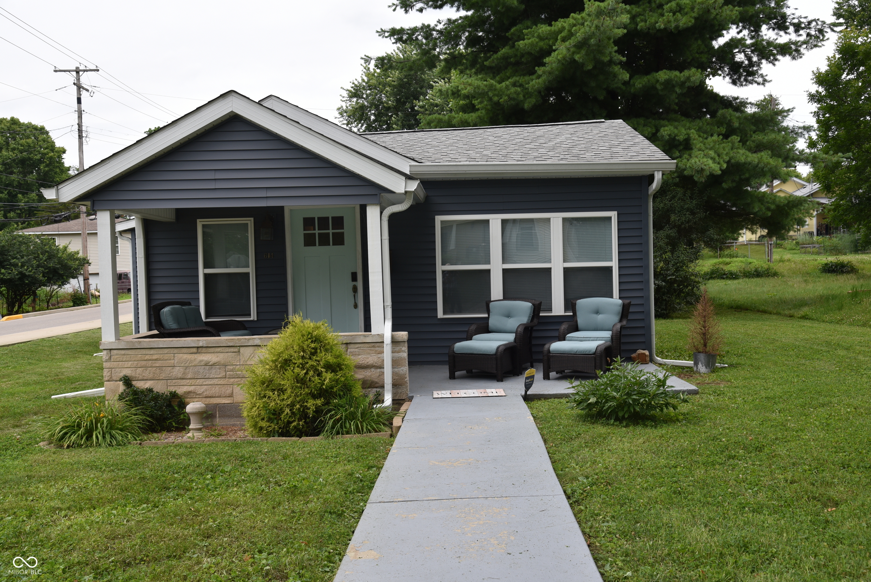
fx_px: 847
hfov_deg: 54.4
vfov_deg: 37.9
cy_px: 291
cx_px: 436
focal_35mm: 35
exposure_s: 1/250
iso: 320
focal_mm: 35
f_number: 8
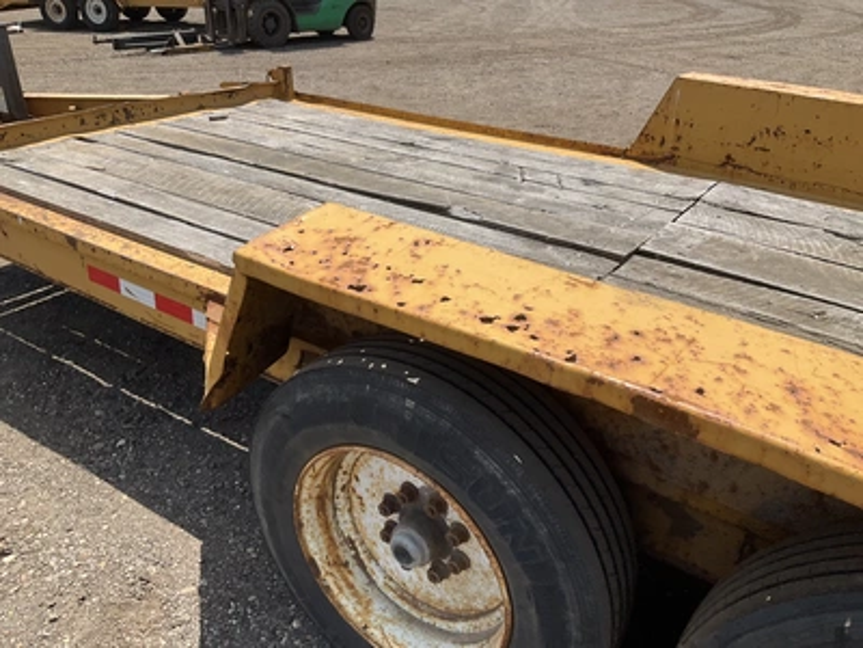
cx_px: 432
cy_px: 324
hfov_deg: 61.7
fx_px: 723
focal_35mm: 29
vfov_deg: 48.2
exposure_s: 1/1577
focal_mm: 3
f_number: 1.8
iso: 25
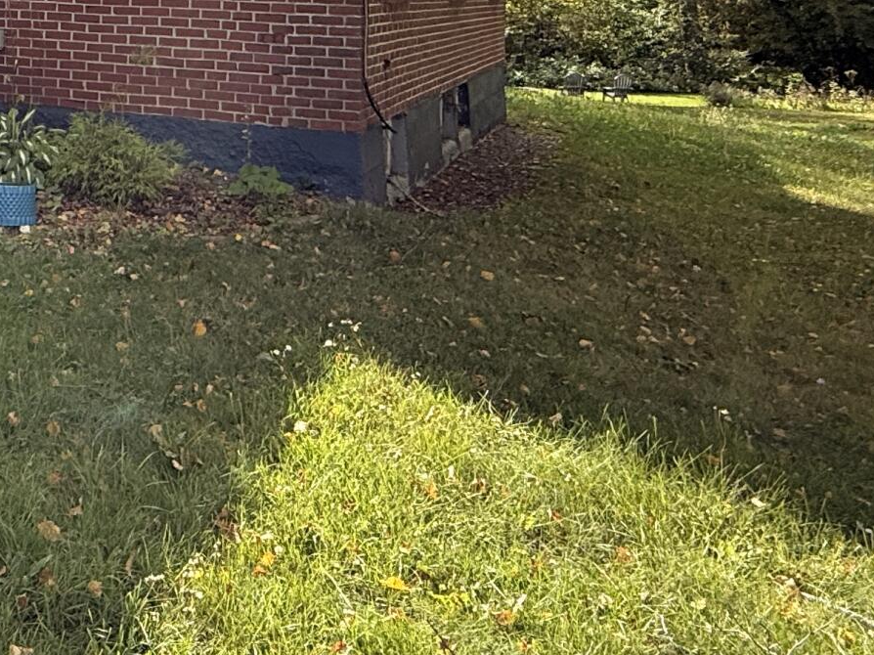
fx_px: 1186
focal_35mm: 47
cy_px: -90
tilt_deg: +4.2
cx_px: -56
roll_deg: -1.6
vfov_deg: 27.8
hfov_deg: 35.4
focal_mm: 2.22
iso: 64
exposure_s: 1/799
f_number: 2.2
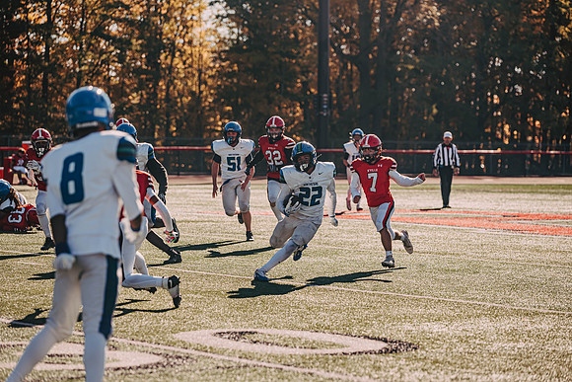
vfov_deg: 10.7
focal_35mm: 128
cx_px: 286
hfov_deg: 16.0
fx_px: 2037
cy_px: 191
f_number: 3.2
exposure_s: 1/2500
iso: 250
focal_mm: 125
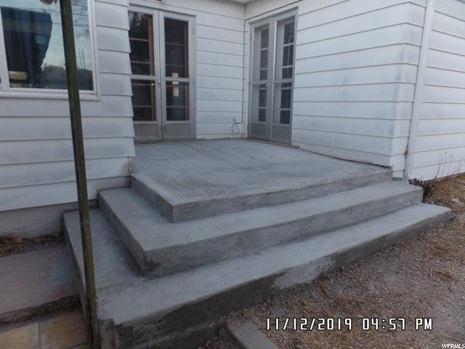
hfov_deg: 73.9
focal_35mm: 23
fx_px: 309
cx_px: 232
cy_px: 174
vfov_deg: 58.9
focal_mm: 4.1
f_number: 3.5
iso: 80
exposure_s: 1/125
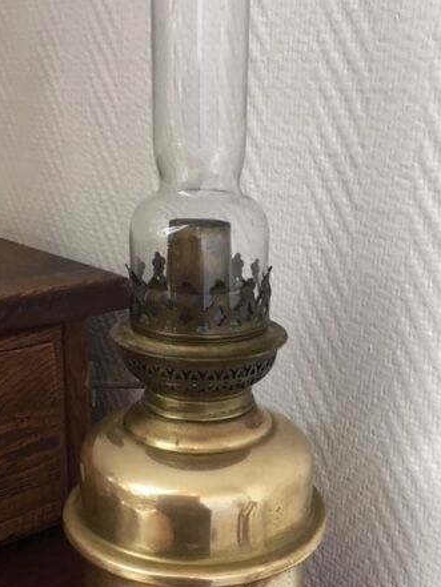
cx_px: 252
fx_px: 764
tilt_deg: -22.6
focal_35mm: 45
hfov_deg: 32.1
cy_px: 402
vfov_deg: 41.4
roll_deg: -1.4
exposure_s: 1/33
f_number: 2.4
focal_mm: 3.3
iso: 64
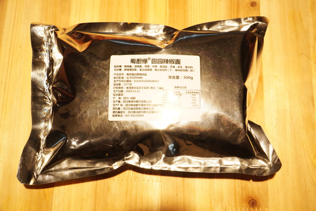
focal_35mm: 42
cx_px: 158
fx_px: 369
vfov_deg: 31.9
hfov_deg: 46.4
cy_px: 106
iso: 800
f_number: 7.1
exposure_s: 1/200
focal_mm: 28
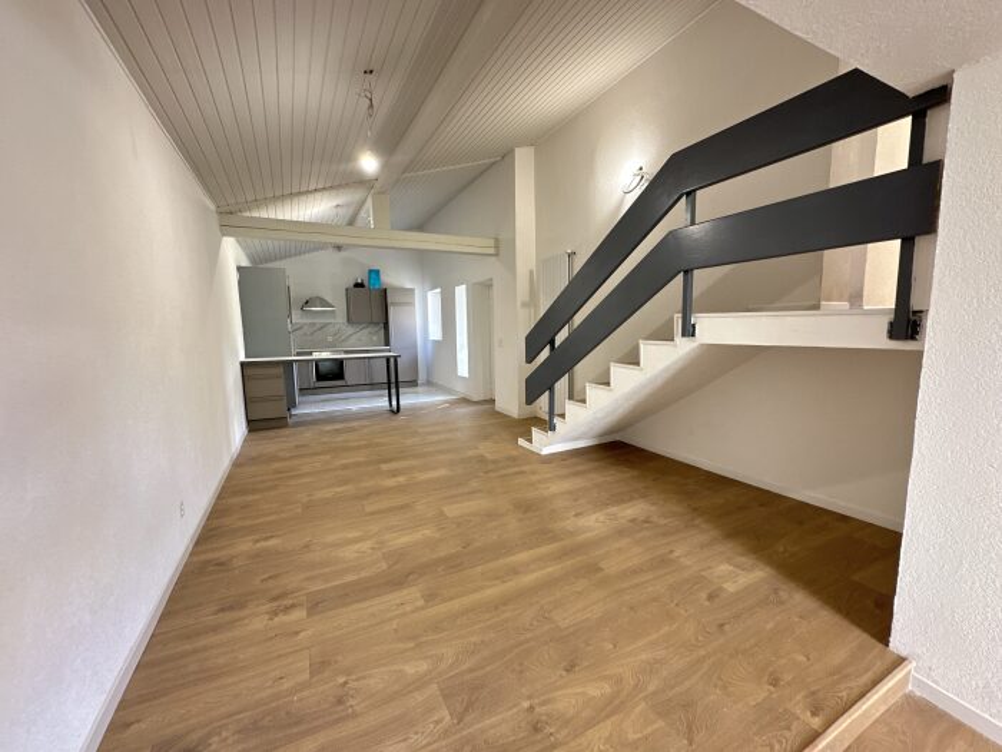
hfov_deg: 102.1
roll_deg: +0.9
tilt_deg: -6.4
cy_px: 376
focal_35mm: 14
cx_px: 501
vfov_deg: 85.7
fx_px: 405
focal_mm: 2.22
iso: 250
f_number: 2.2
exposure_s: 1/50
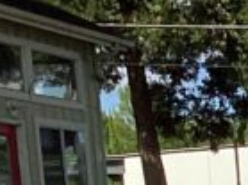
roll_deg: +0.4
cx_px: 790
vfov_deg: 5.9
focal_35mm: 228
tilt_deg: -13.4
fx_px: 1632
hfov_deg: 7.5
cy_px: 598
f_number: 2.4
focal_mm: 3.3
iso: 25
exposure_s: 1/3021
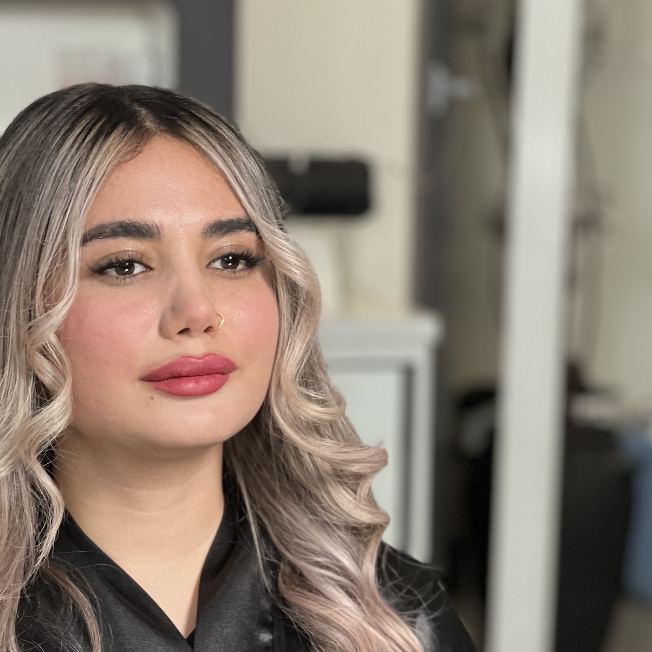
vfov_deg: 13.0
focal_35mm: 133
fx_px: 2834
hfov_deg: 13.1
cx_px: 228
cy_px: 551
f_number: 2.8
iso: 160
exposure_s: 1/50
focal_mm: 9
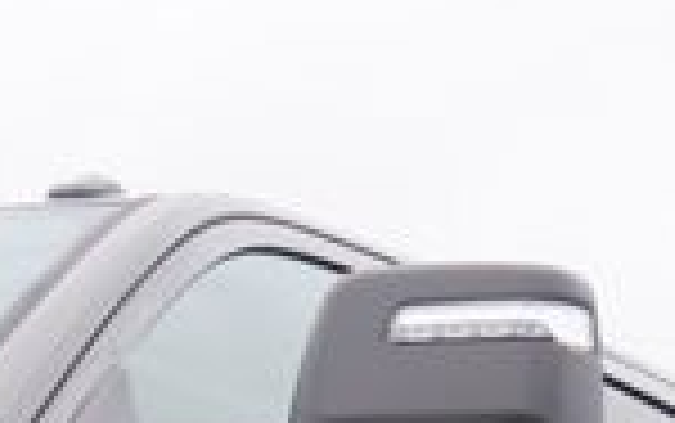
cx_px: -346
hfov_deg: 8.2
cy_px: 1224
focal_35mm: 250
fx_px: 4602
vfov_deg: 5.0
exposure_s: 1/160
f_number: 7.1
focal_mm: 24
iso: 100
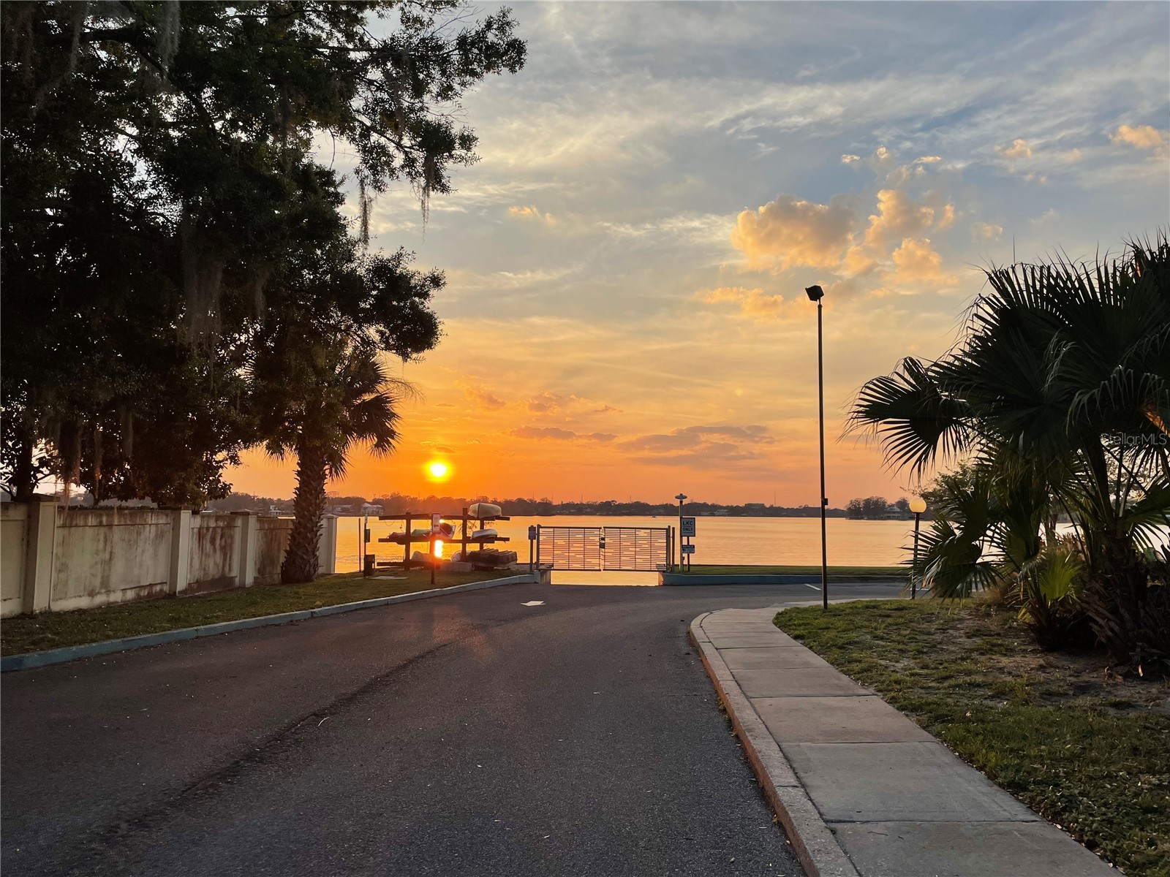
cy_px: 438
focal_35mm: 26
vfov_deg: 53.1
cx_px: 585
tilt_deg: +5.8
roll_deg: +0.1
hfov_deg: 67.3
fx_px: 879
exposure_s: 1/1490
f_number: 1.6
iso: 32
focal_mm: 4.2
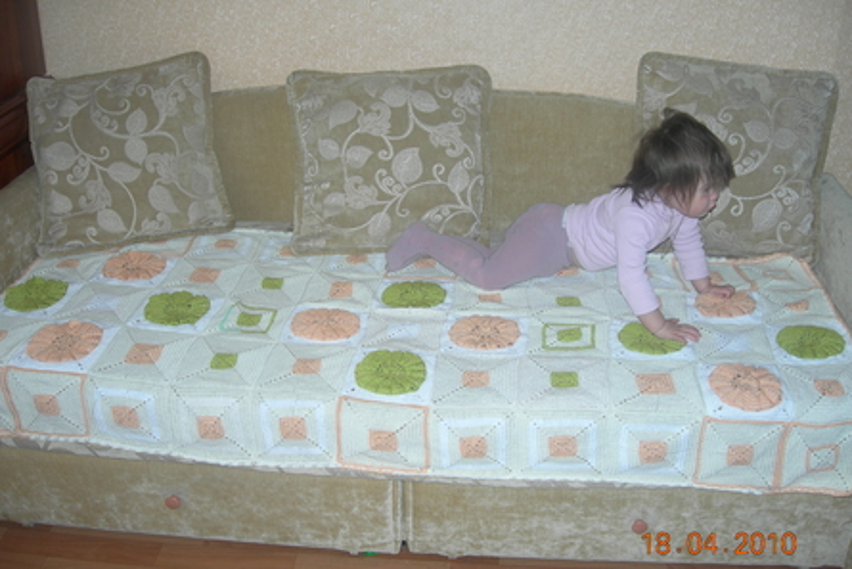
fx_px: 947
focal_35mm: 40
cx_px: 427
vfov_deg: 33.4
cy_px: 287
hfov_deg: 48.4
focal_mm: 7.8
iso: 50
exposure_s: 1/60.1
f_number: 2.8
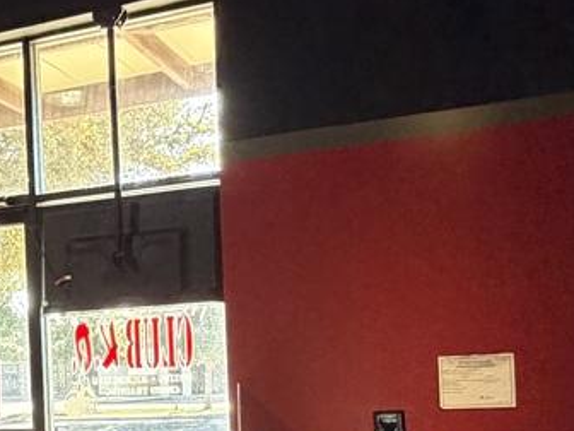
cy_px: 400
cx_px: 39
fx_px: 995
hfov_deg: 30.5
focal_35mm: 60
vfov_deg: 23.7
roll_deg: +3.5
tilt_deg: +0.4
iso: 400
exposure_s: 1/60
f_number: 2.2
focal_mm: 2.22
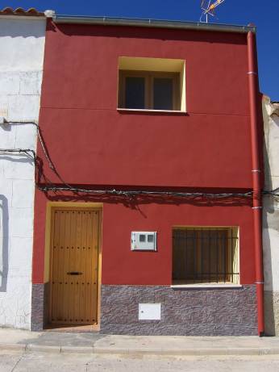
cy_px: 186
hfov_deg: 39.7
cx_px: 140
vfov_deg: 51.3
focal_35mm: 36
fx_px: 387
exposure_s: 1/750
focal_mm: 6
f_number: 4.8
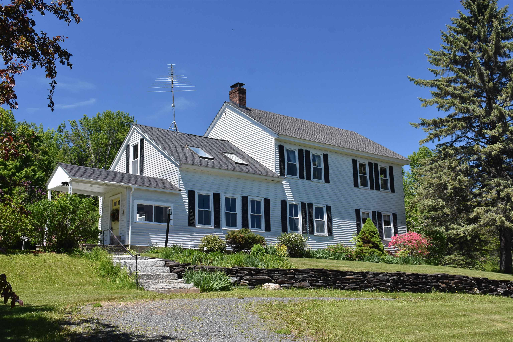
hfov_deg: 47.9
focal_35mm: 40
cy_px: 171
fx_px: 577
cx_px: 256
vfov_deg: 33.0
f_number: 8
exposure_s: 1/500
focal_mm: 27
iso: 800
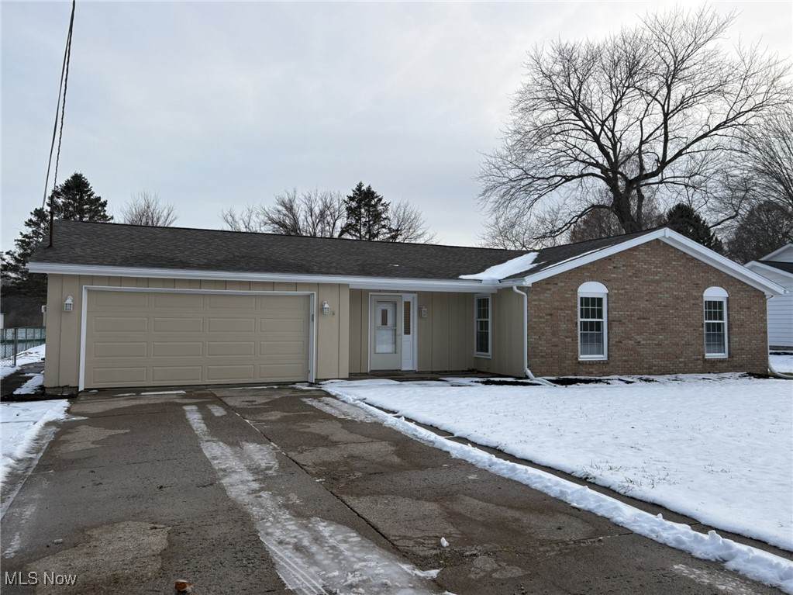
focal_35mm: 26
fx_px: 596
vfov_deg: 53.1
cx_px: 396
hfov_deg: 67.3
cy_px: 298
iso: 50
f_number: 1.6
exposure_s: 1/557
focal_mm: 5.96
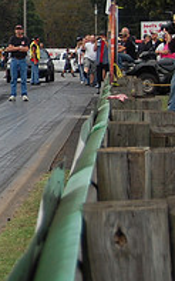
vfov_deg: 11.6
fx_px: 1375
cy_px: 80
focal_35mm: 180
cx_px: -196
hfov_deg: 7.0
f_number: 5
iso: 360
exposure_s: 1/1000
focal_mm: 40
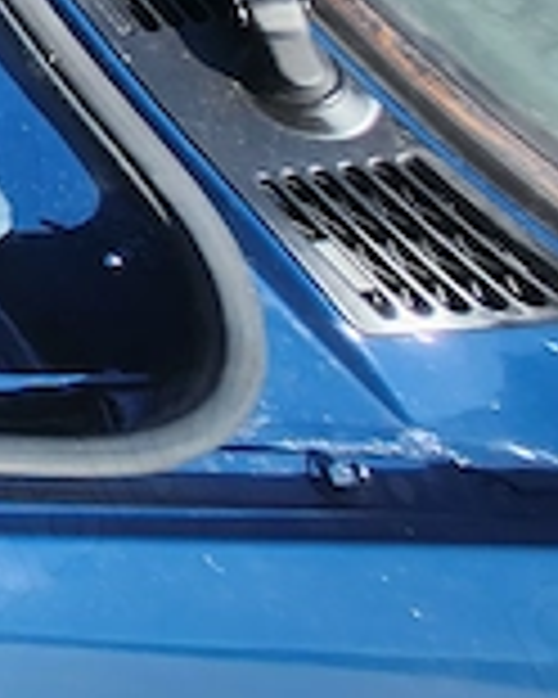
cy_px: -189
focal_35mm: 49
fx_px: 1012
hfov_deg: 15.2
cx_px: -788
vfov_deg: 30.6
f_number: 2.2
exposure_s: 1/343
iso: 32
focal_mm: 1.74
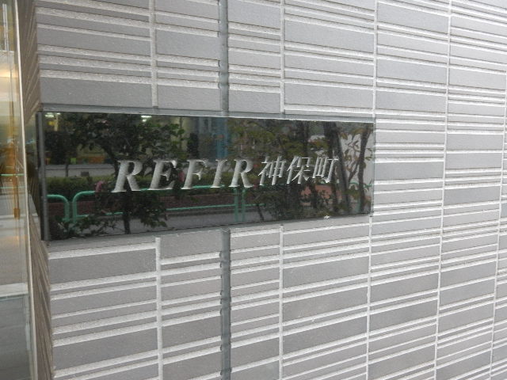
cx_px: 254
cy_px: 190
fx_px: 439
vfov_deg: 46.8
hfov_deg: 60.0
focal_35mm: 30
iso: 400
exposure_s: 1/13
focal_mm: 5.4
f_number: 4
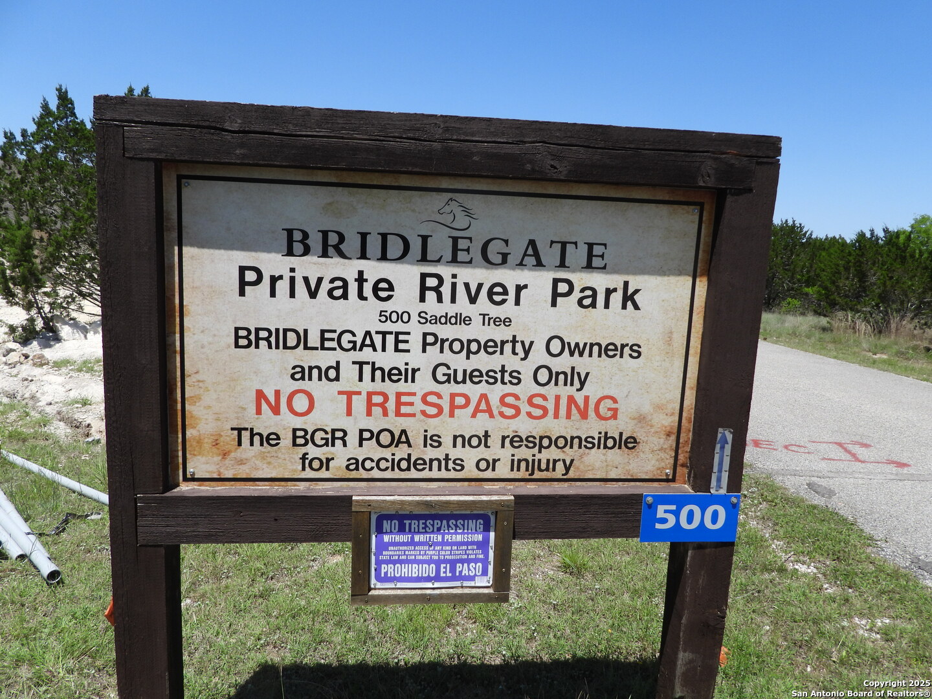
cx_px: 466
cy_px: 350
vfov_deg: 56.8
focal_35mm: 24
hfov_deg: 71.6
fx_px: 646
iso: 100
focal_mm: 4.3
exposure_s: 1/2000
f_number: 2.8
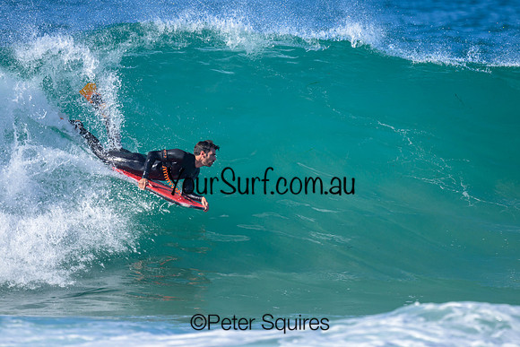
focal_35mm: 876
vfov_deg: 1.6
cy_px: 190
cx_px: 276
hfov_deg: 2.4
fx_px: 12652
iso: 560
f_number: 6.3
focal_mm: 800
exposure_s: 1/2000
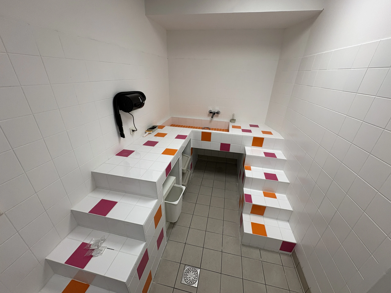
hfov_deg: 102.1
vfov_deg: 85.7
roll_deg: -1.6
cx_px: 196
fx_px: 158
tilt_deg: -25.2
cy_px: 146
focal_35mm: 14
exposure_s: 1/100
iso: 100
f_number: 2.2
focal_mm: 2.22
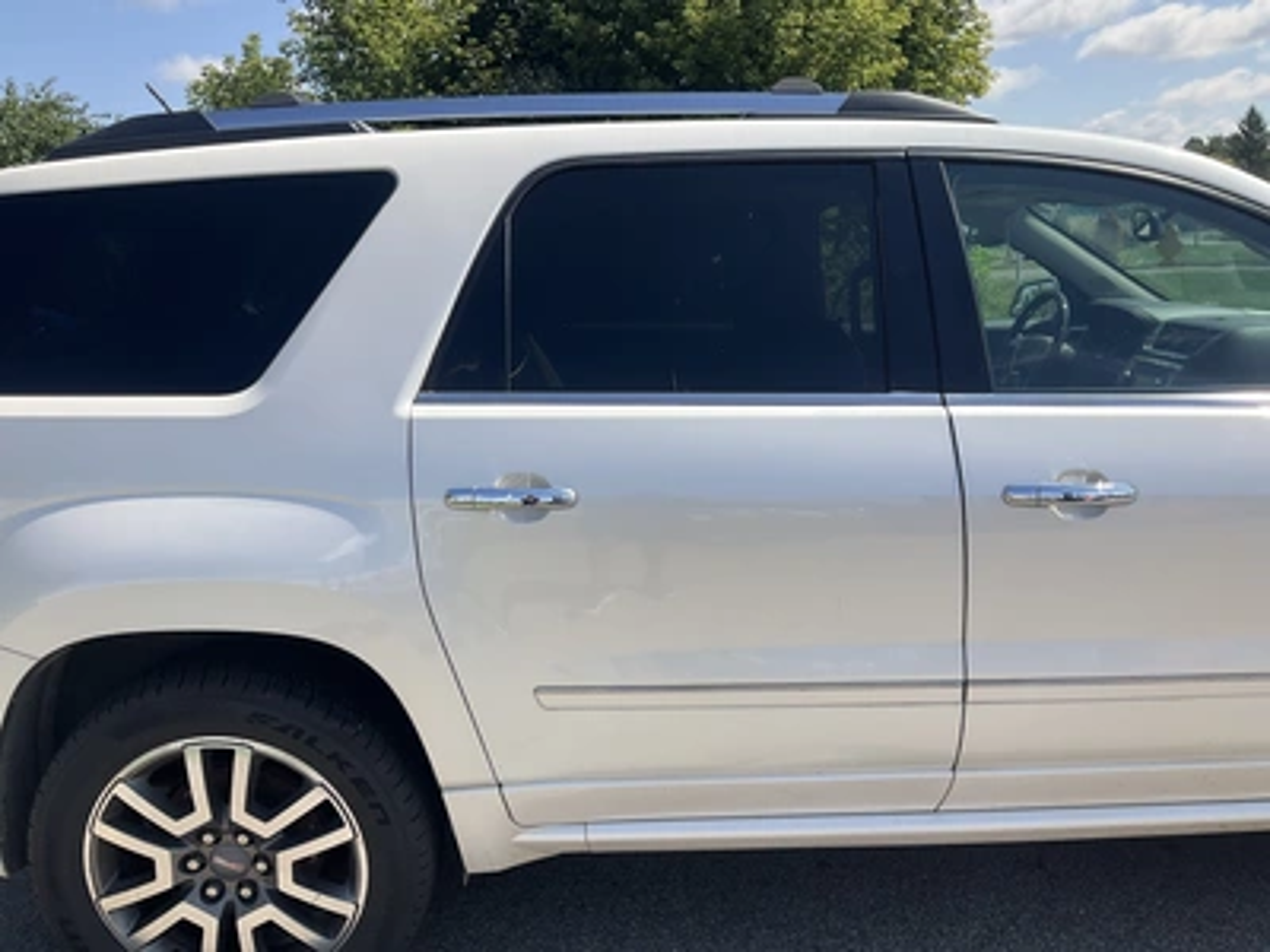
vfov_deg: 48.2
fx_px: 1064
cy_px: 476
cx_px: 635
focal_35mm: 29
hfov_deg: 61.7
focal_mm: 3
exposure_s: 1/1534
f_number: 1.8
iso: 25
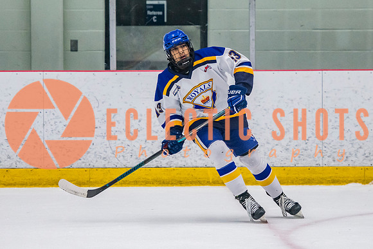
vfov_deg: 4.9
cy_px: 115
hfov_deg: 7.3
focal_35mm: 283
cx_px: 194
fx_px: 2931
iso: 2000
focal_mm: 145
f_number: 3.2
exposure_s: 1/640
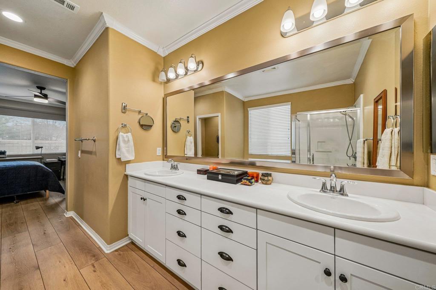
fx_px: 145
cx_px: 218
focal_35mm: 12
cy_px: 145
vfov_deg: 90.0
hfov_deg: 112.6
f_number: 8
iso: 400
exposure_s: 1/30
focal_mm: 12
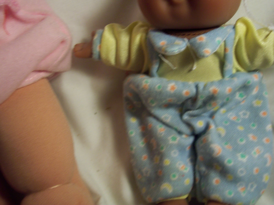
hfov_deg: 50.1
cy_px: 102
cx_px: 137
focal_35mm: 37
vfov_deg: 38.7
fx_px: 293
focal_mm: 5.6
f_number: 2.8
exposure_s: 1/125
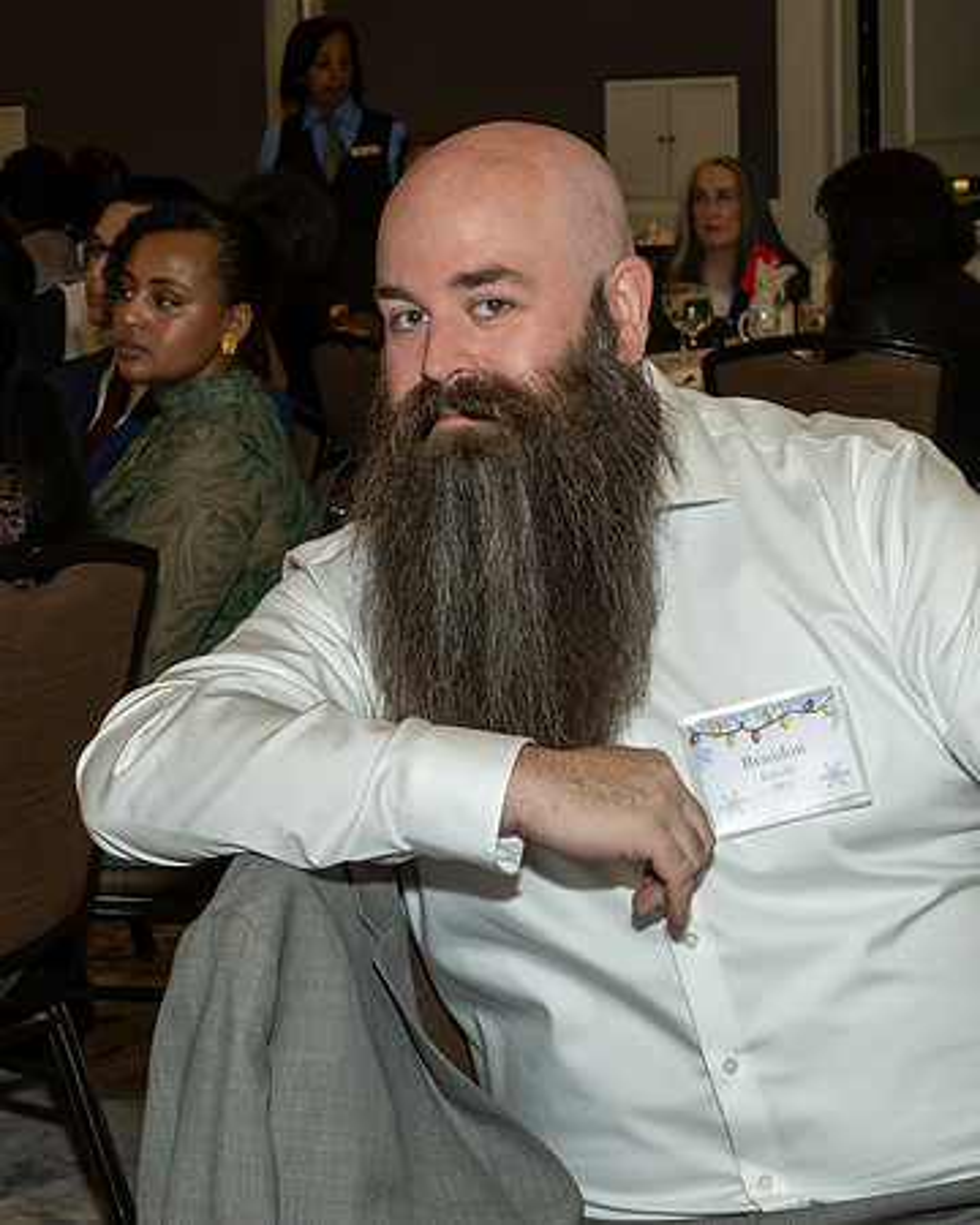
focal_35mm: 92
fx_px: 3349
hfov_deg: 16.5
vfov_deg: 20.7
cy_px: 532
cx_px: 200
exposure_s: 1/250
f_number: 7.1
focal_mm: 38
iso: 800
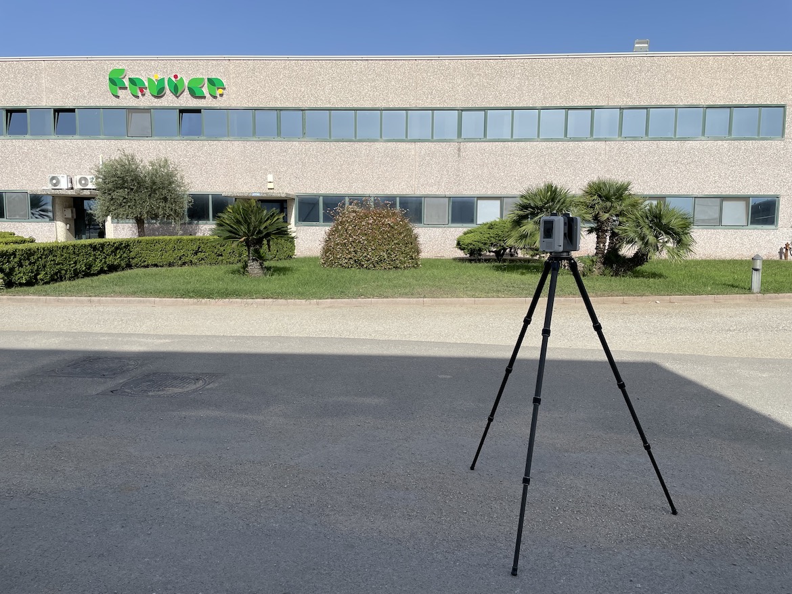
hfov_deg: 67.3
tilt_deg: -6.2
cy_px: 297
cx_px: 396
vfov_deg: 53.1
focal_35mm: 26
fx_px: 595
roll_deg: -0.3
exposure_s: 1/4651
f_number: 1.6
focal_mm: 4.2
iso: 32
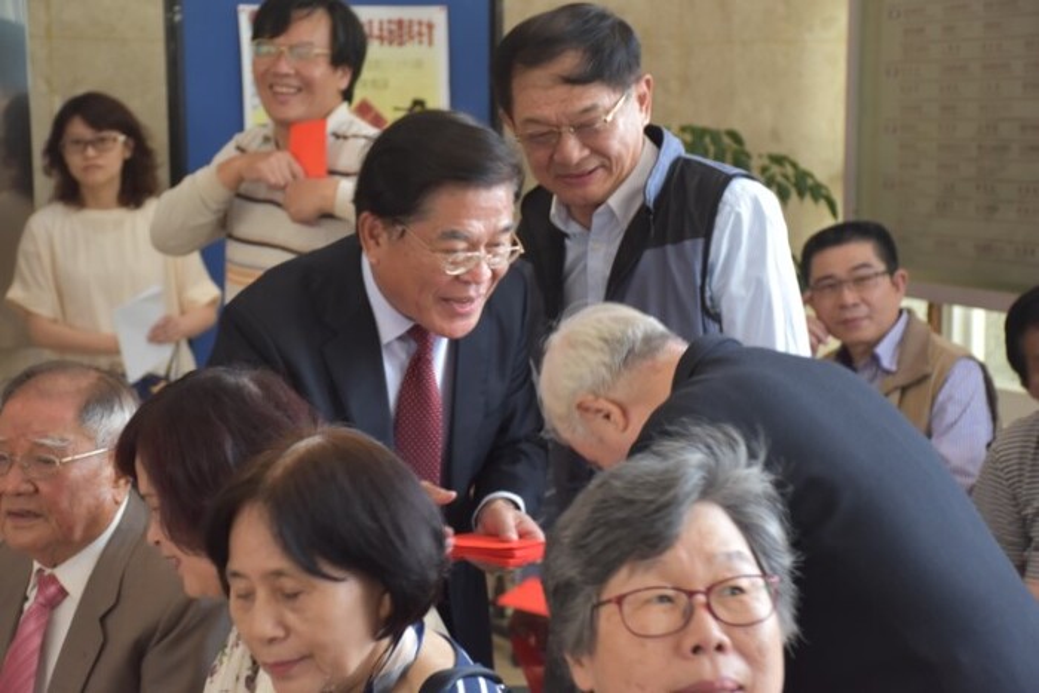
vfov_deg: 15.2
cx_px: 520
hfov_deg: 22.6
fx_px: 2598
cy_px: 346
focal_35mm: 90
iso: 900
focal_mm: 60
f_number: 5
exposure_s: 1/60
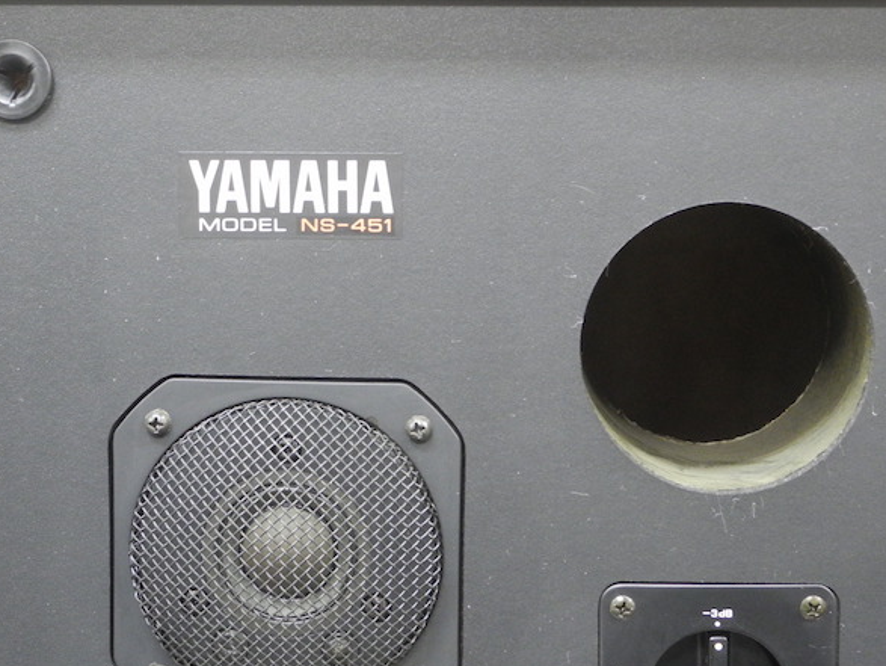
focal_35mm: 67
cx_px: 489
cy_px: 311
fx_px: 1716
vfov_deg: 21.9
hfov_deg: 28.9
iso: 400
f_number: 3.2
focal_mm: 8.8
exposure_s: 1/7.7
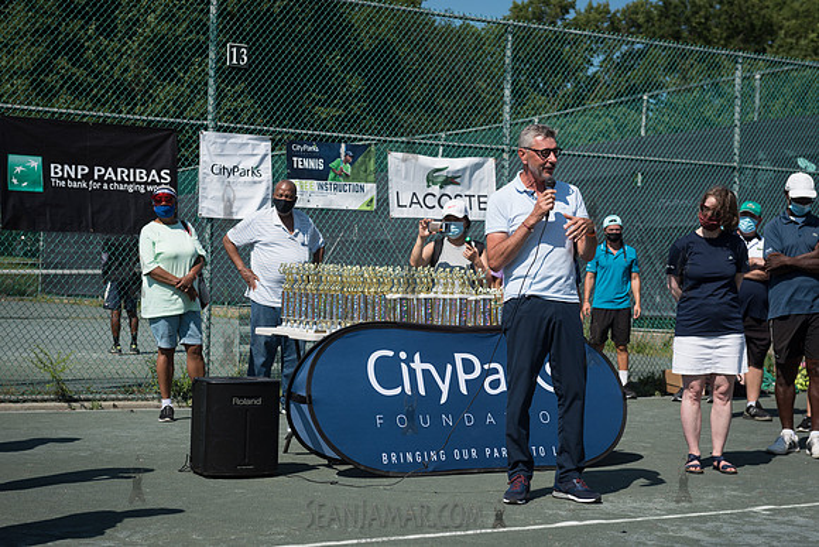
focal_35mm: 62
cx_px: 410
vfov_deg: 21.9
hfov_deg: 32.4
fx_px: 1411
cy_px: 274
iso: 125
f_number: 5.6
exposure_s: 1/1000
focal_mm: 62
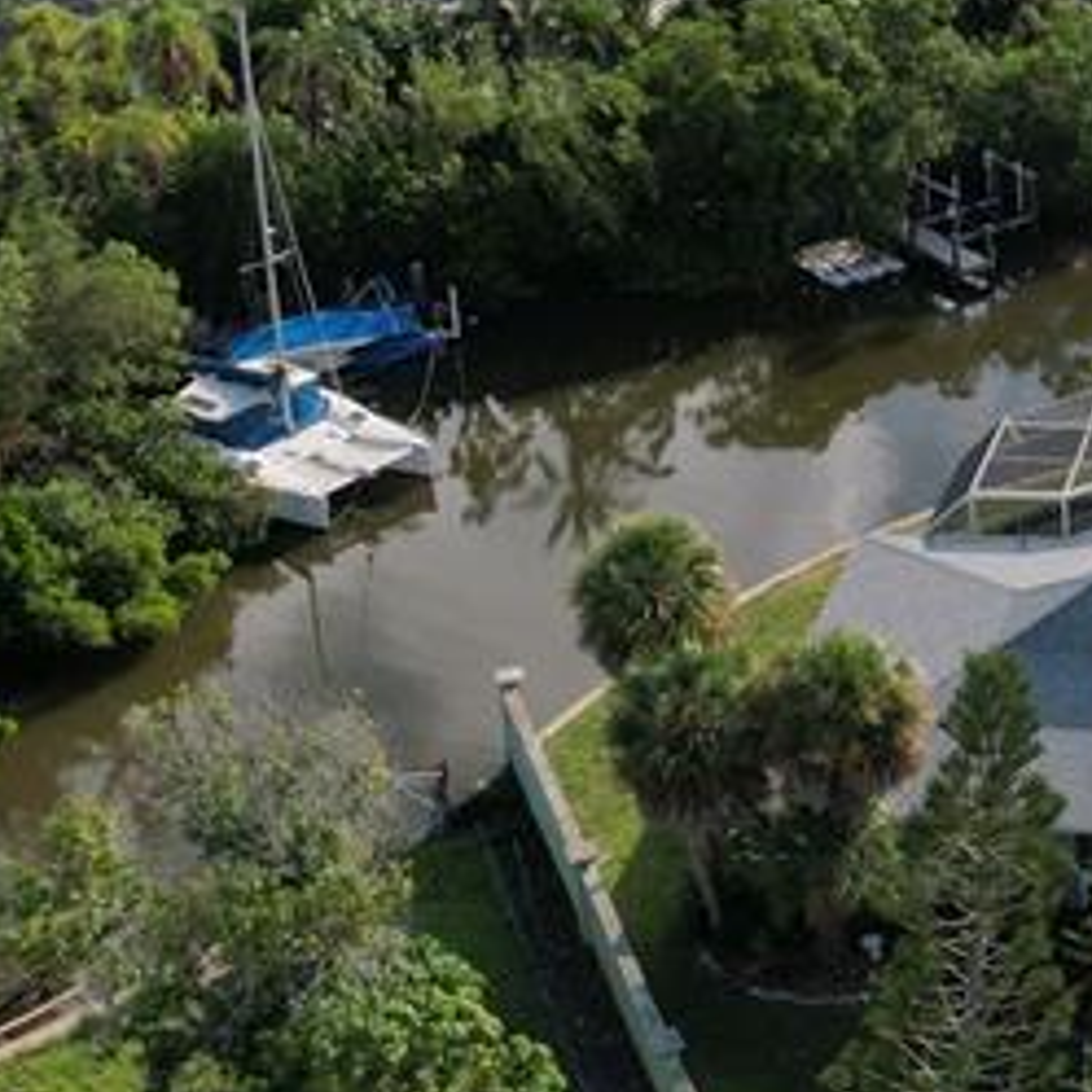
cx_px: 1215
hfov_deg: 21.3
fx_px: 2748
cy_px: 184
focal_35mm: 77
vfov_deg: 22.1
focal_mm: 8.38
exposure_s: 1/2000
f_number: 2.8
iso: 100
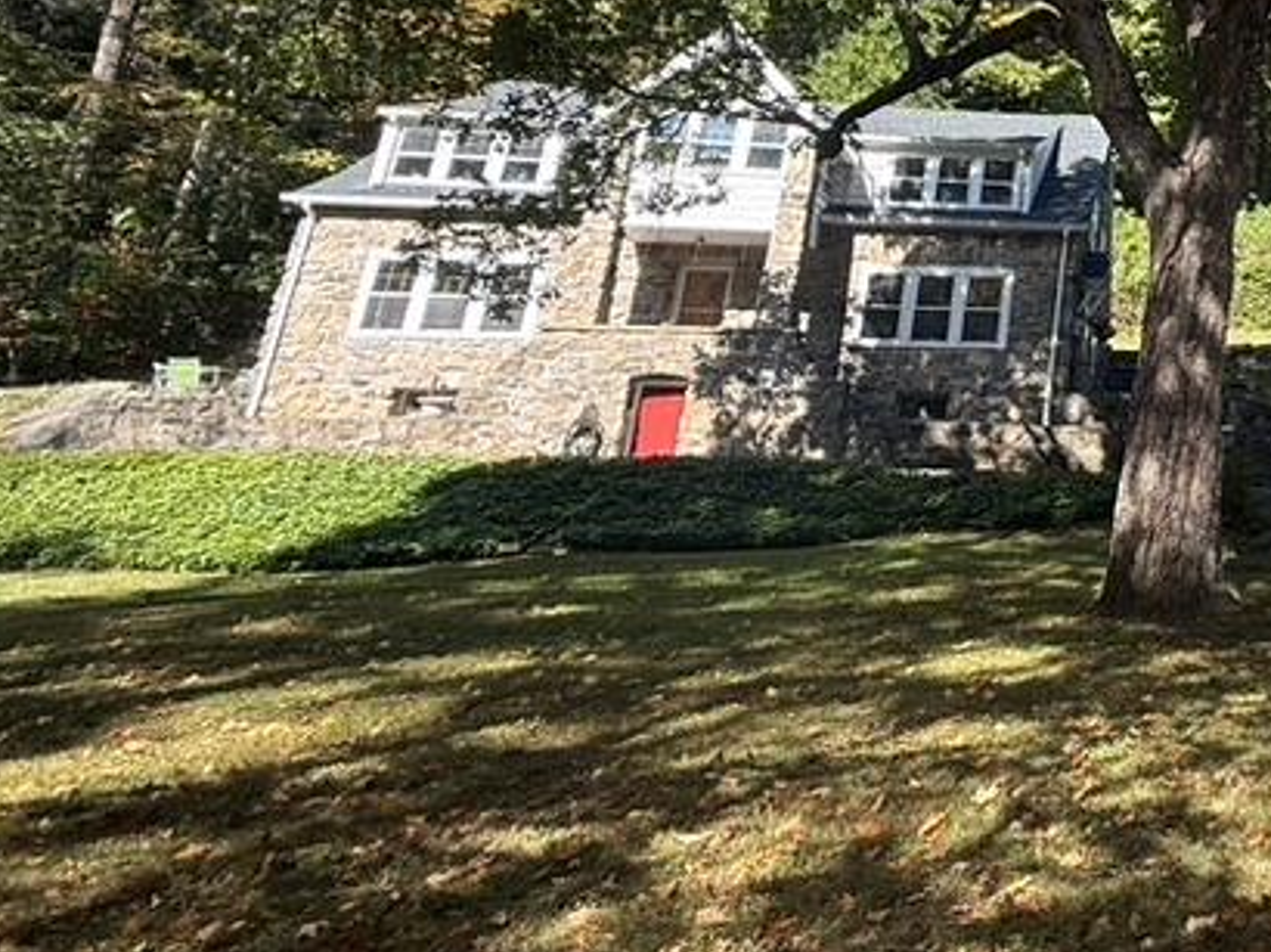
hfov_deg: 38.9
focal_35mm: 35
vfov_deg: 38.2
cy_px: 118
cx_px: 1519
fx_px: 1284
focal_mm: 2.22
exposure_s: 1/294
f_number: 2.2
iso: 64
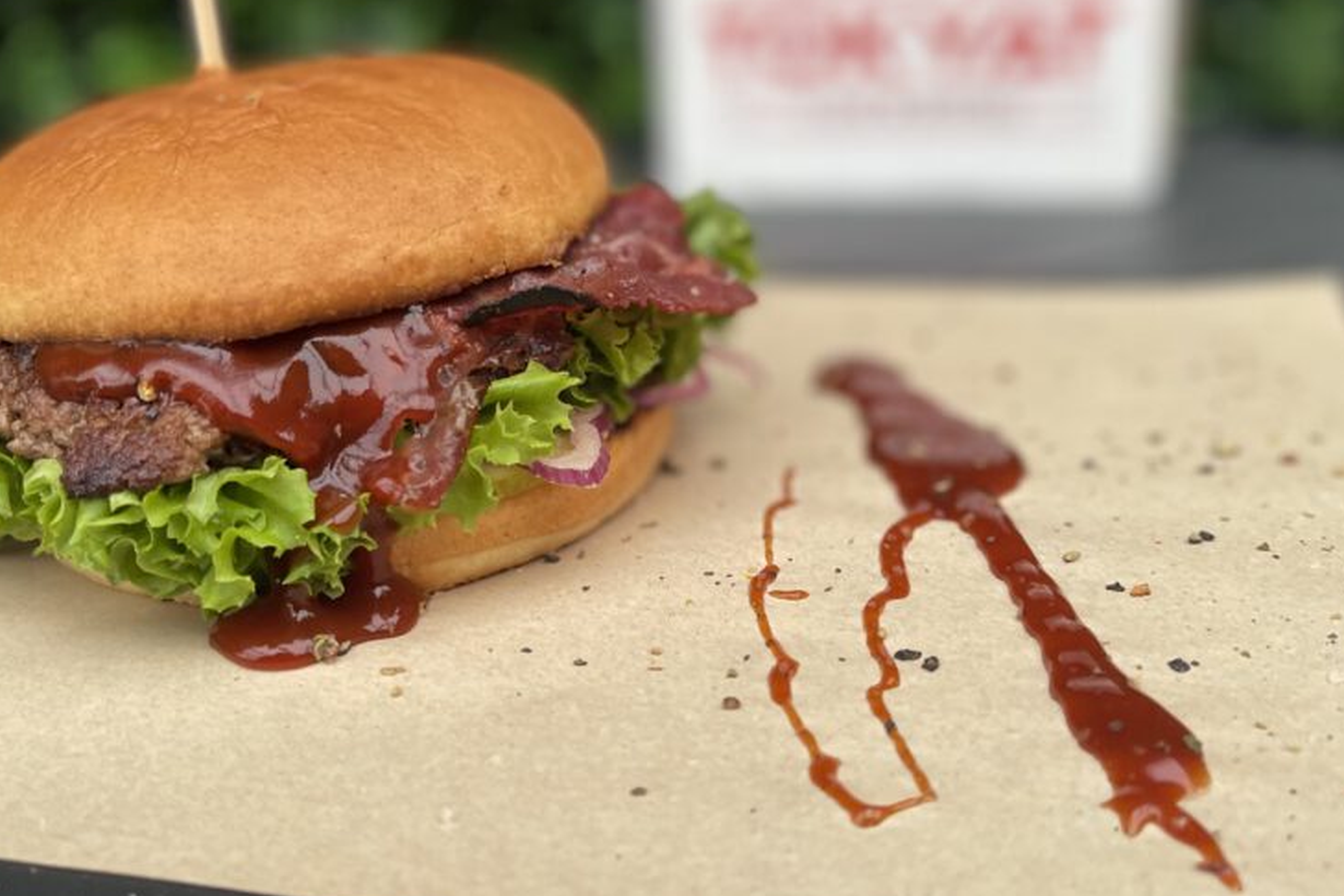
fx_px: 1419
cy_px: 389
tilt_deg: -19.9
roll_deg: +3.9
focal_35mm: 38
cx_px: 632
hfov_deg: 50.7
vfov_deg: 35.0
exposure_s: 1/110
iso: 125
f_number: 1.6
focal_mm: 5.1
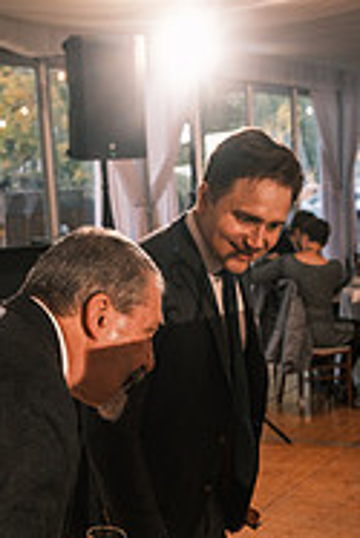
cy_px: 360
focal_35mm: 65
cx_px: 173
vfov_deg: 30.7
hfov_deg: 21.0
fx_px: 973
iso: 400
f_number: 2.5
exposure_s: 1/250
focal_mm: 18
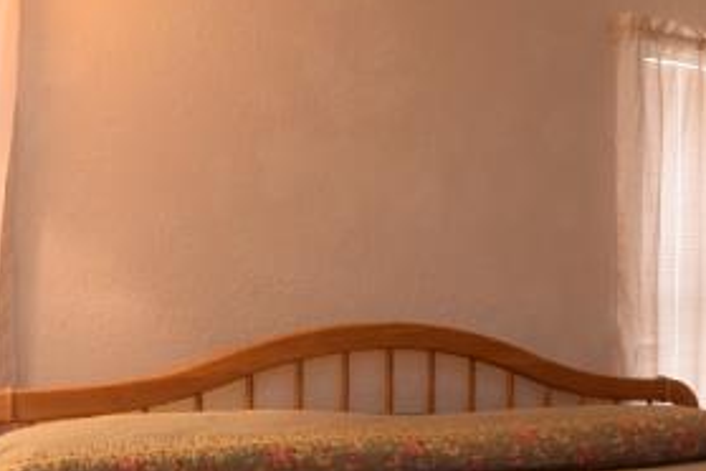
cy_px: 308
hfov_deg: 27.8
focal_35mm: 66
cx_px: 779
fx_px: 1294
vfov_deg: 20.6
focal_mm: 12
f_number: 11
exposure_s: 1/4
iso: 500
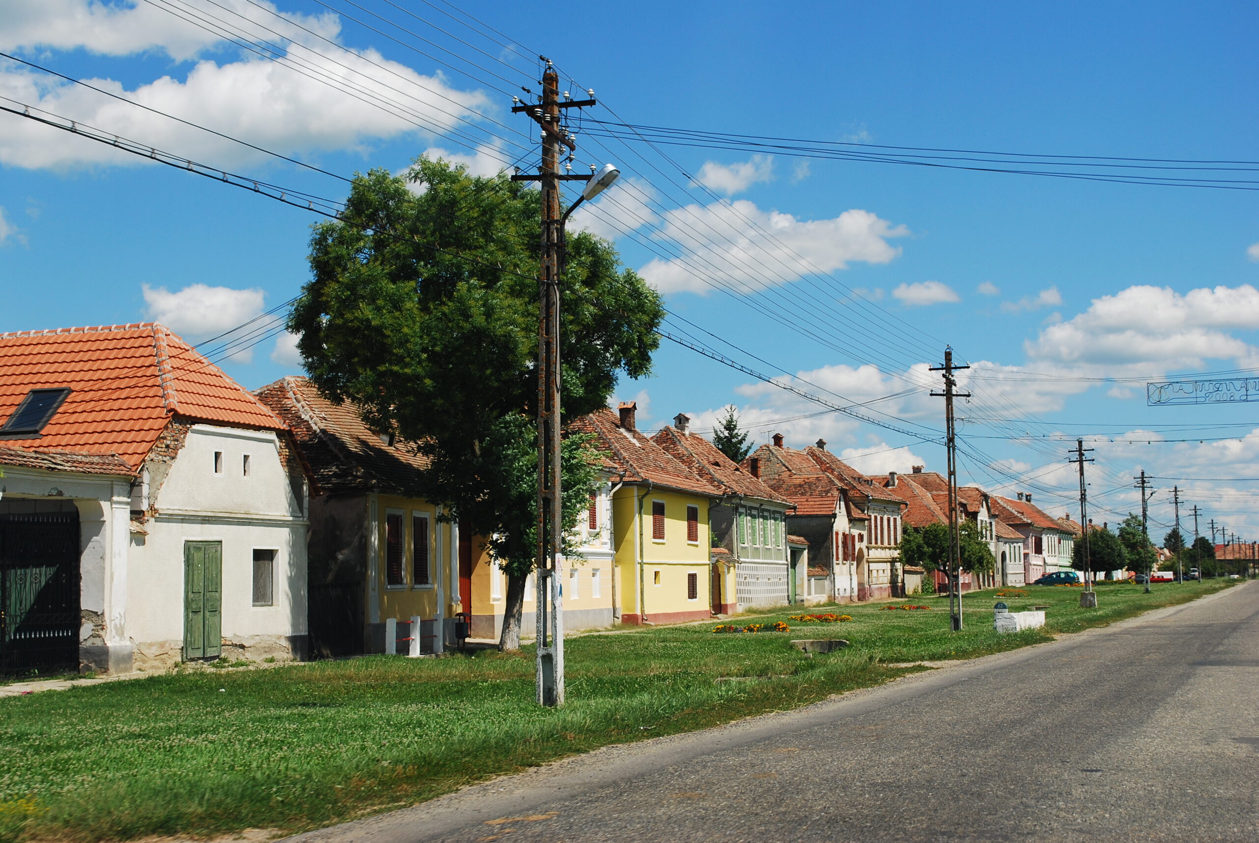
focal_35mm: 52
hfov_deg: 37.8
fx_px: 1838
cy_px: 422
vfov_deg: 25.8
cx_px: 630
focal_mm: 35
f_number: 6.3
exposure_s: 1/400
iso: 100
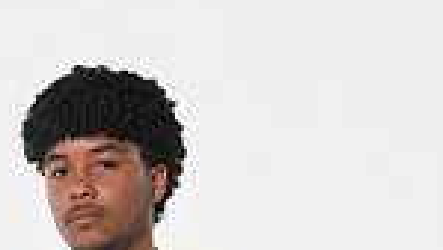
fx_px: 1883
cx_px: 74
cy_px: 607
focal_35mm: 160
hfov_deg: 13.3
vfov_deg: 7.1
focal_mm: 50.7
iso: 500
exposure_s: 1/125
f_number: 8
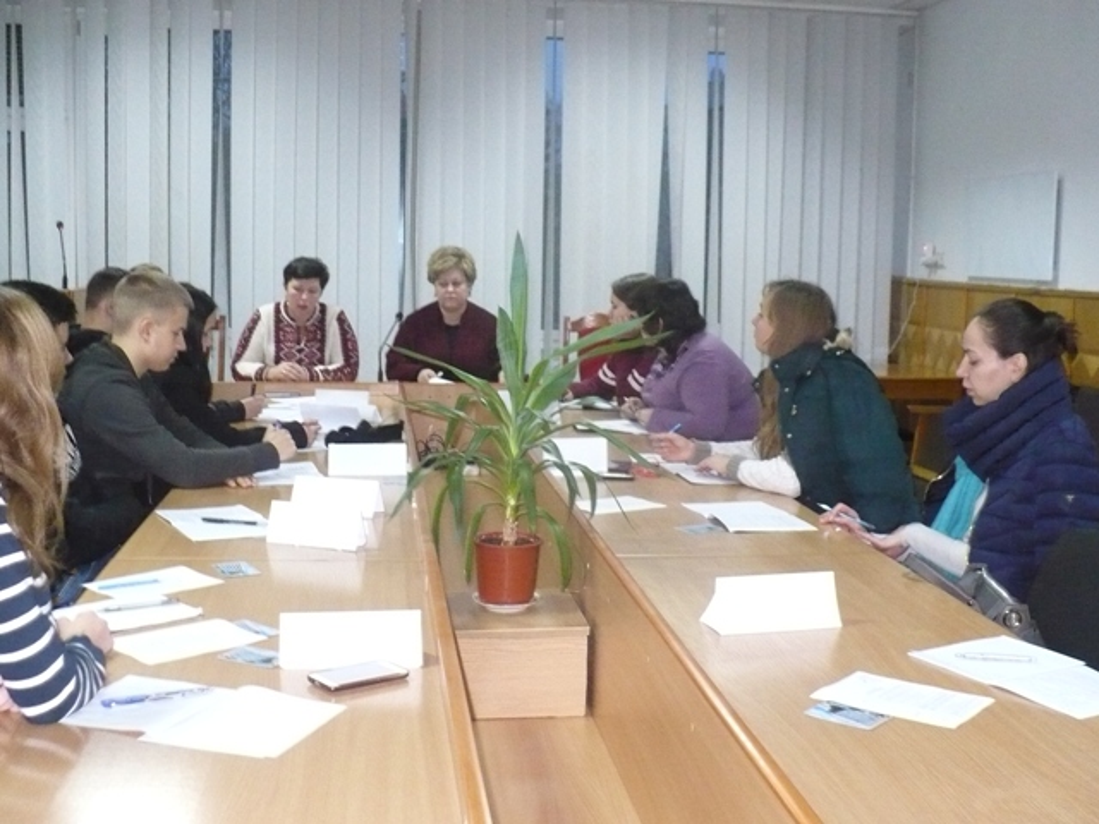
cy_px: 412
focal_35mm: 41
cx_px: 550
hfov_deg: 45.8
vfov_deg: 35.1
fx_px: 1302
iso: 640
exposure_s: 1/30
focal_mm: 6.1
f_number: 2.8
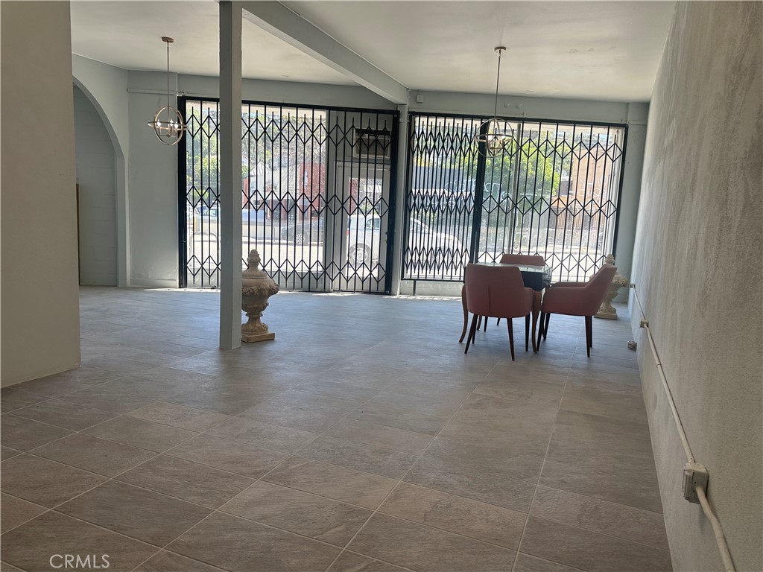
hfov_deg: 71.6
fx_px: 529
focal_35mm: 24
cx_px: 382
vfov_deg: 56.8
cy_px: 286
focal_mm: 6.86
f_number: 1.78
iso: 80
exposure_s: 1/564
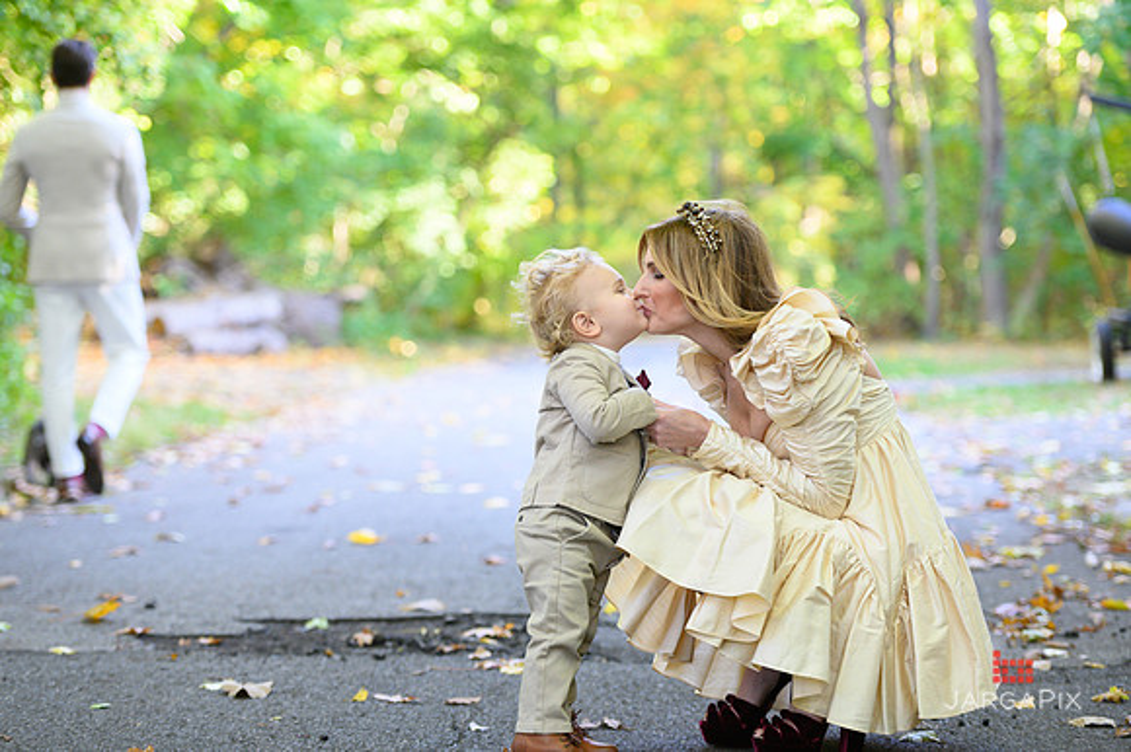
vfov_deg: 14.4
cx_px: 566
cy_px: 376
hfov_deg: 21.5
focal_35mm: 95
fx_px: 2983
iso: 1600
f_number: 3.2
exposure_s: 1/200
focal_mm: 95
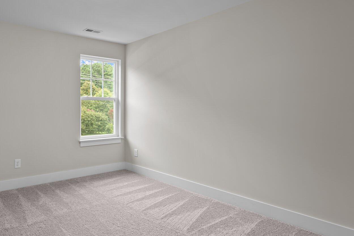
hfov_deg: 71.7
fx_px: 226
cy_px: 108
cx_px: 95
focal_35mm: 23
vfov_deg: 55.0
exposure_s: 1/2.5
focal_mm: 14
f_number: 7.1
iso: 200
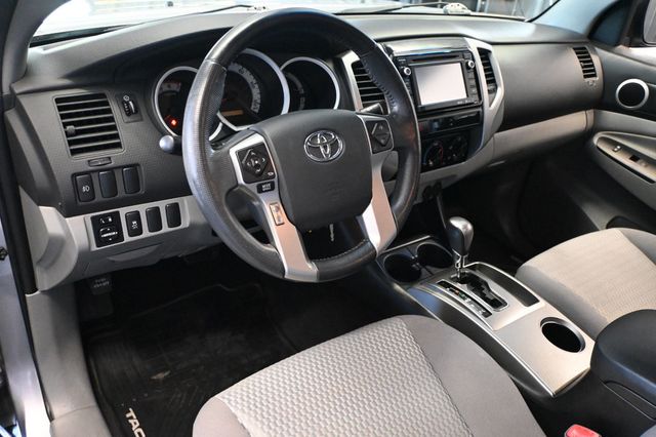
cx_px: 328
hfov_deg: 62.0
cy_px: 218
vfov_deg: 43.6
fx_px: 546
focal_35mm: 30
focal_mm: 20
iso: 7200
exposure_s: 1/60
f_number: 3.8
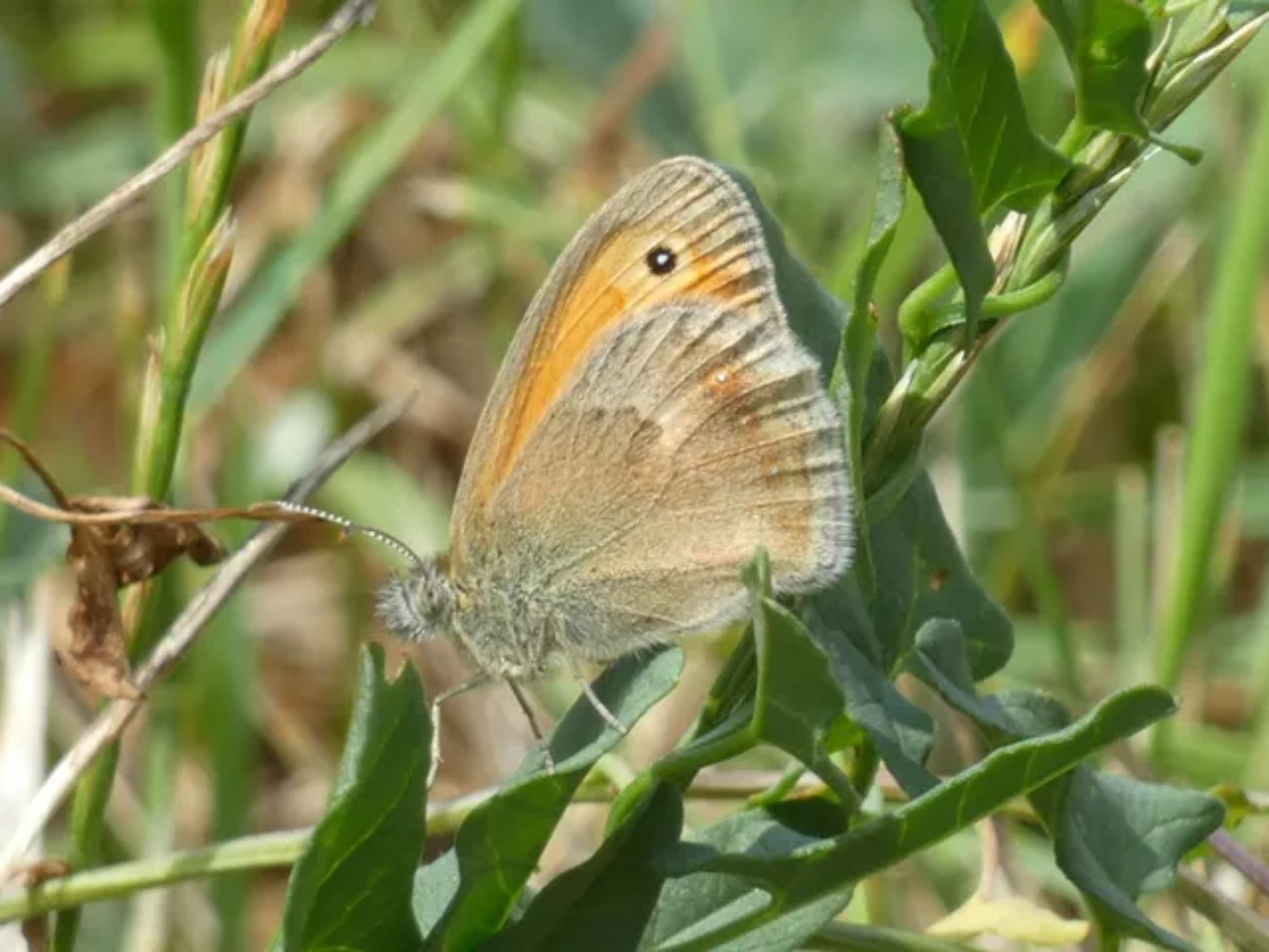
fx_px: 11694
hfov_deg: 6.2
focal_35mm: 319
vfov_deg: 4.7
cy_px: 476
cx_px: 634
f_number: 5.6
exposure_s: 1/200
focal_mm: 57.2
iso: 80
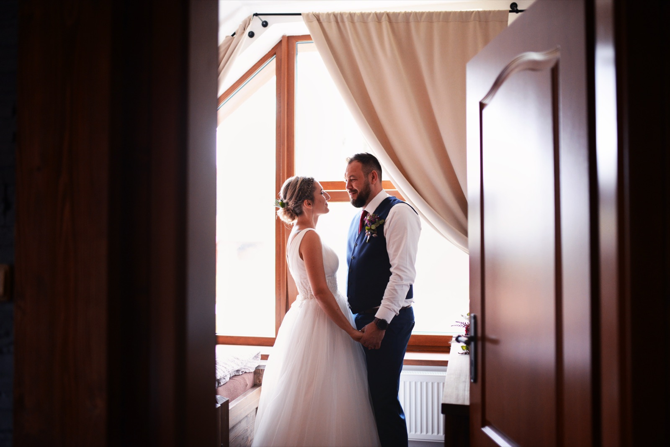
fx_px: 652
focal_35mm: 35
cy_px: 224
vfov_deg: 37.9
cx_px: 335
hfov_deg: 54.4
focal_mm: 35
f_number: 1.4
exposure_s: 1/100
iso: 1000
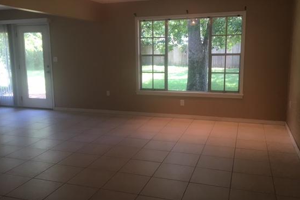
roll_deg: +1.6
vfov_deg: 37.8
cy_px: 95
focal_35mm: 35
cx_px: 145
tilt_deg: -9.1
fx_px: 292
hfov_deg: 54.4
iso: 25
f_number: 2.2
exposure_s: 1/30
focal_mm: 4.15
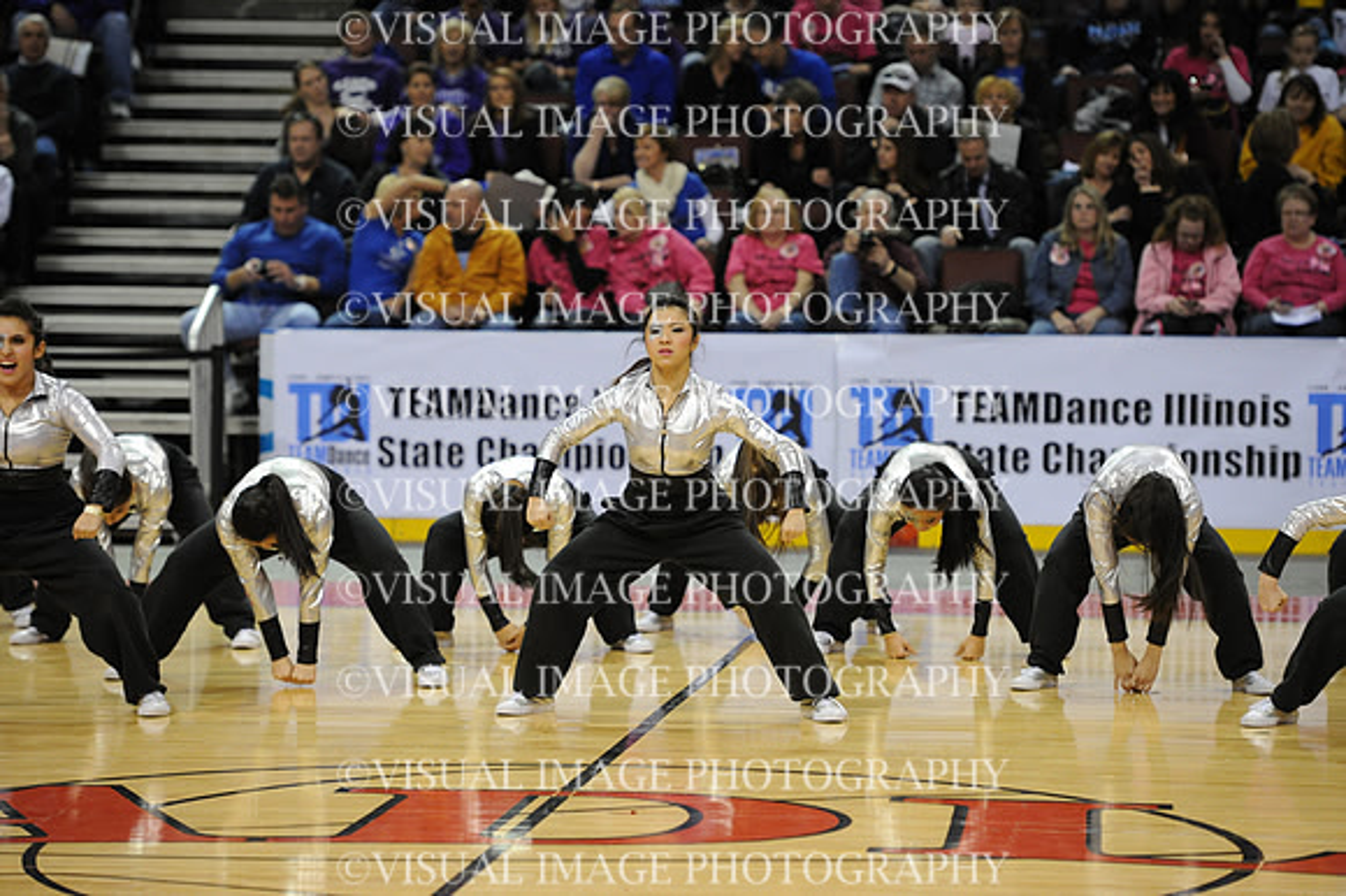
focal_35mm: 145
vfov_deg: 9.5
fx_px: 5418
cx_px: 673
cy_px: 448
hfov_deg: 14.2
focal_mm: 145
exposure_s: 1/640
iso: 5000
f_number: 3.2
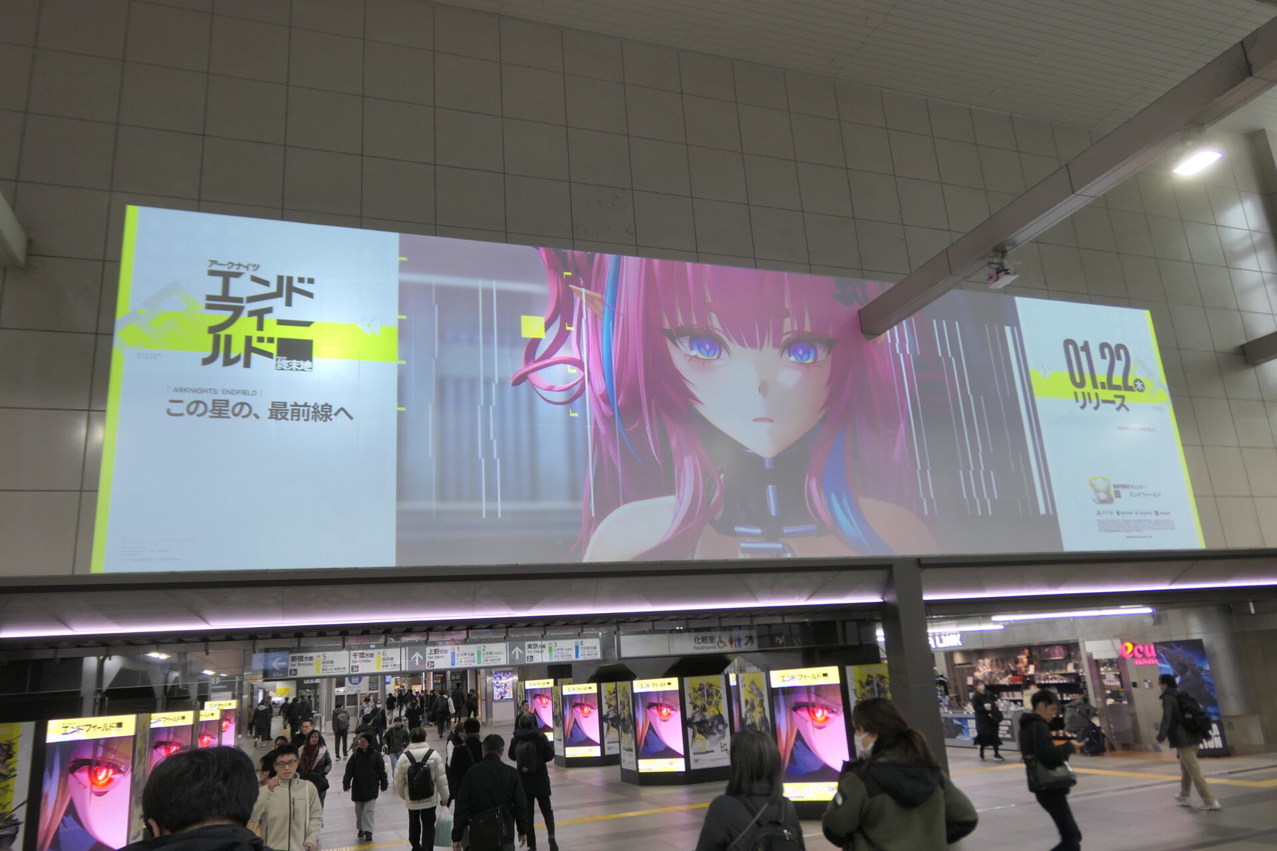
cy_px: 426
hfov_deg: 73.7
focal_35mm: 24
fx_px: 851
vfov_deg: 53.1
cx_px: 638
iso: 125
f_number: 2.5
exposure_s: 1/125
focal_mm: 8.8
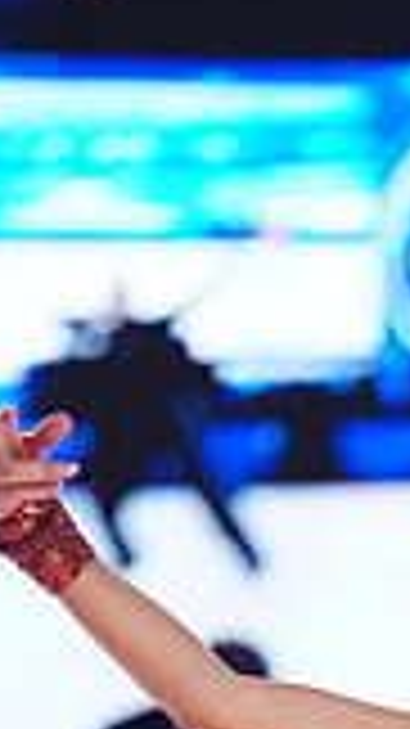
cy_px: 1274
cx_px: 642
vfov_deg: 3.3
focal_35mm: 657
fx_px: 12711
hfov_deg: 1.8
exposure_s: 1/400
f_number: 2.8
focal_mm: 175
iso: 2000
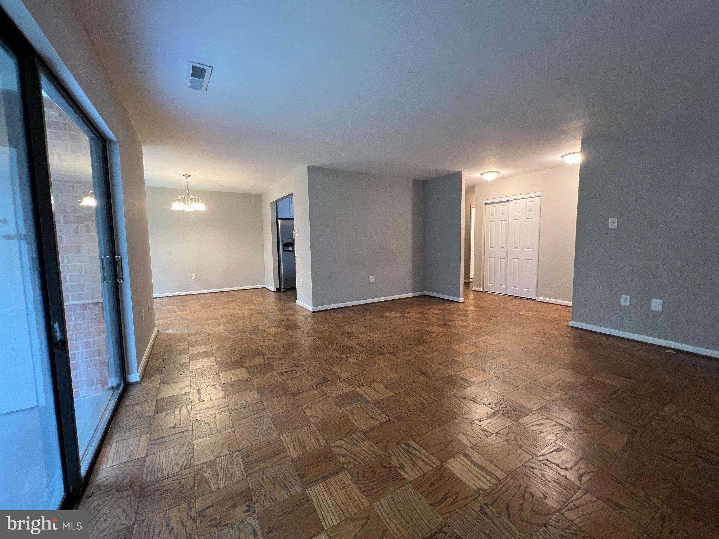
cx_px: 360
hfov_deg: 106.2
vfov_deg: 89.9
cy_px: 270
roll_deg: +0.9
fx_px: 270
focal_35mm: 13
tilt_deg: -5.7
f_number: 1.8
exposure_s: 1/60
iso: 320
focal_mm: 1.57
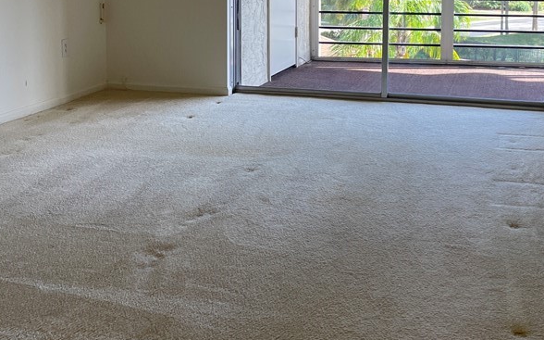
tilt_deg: -5.2
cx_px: 348
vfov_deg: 25.9
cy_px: 31
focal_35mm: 48
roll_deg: -0.3
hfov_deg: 41.5
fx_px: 711
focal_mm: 4.2
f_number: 1.6
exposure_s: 1/120
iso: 64
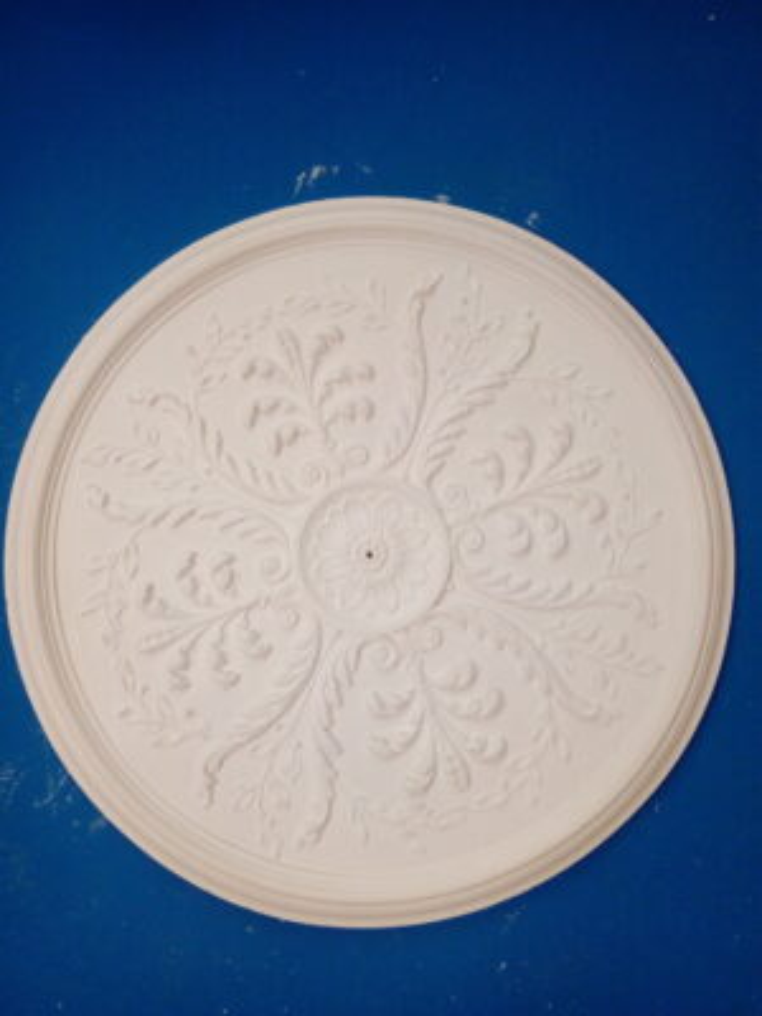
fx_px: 792
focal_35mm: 27
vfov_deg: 65.3
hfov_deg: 51.4
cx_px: 381
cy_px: 508
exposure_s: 1/100
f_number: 2
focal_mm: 3.5
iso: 330
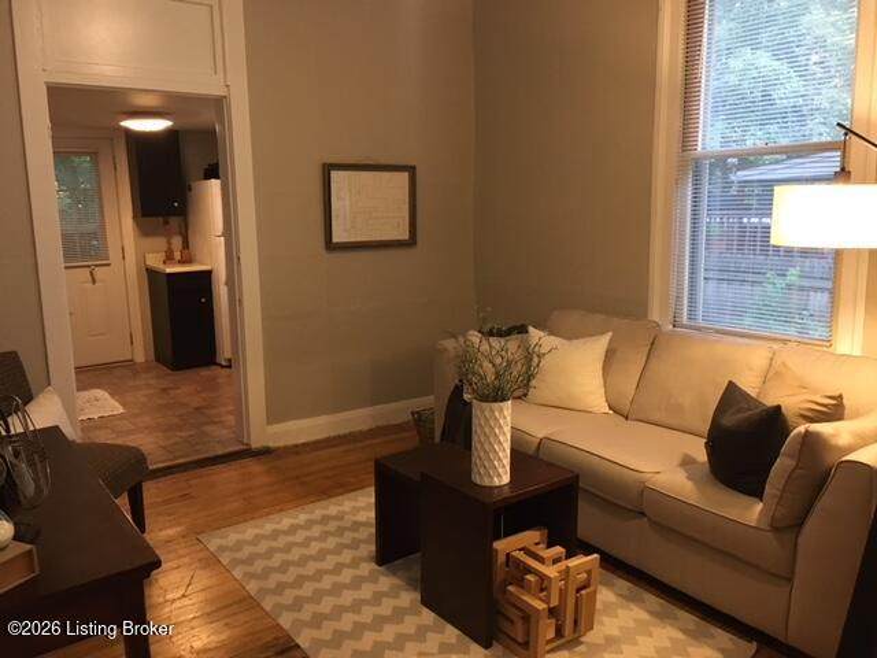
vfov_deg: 48.2
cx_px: 438
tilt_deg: -10.5
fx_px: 735
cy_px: 329
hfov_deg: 61.7
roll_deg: +1.3
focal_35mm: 29
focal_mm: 4.15
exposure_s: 1/20
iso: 200
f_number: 2.2
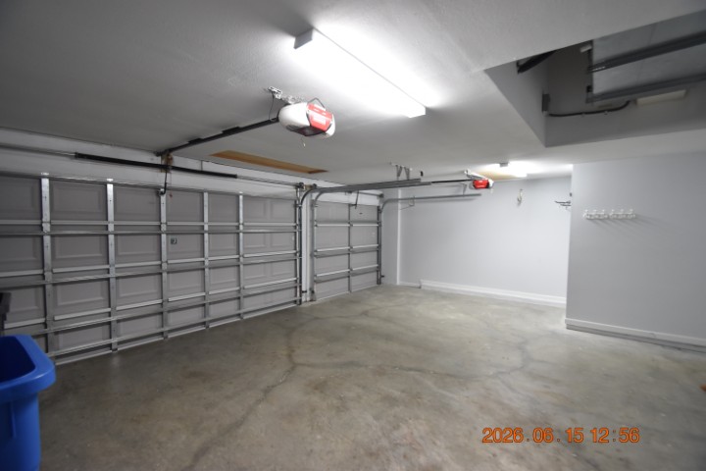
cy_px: 236
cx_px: 353
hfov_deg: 100.4
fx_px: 294
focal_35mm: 15
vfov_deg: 77.3
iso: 800
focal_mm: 10
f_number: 3.5
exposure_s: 1/30
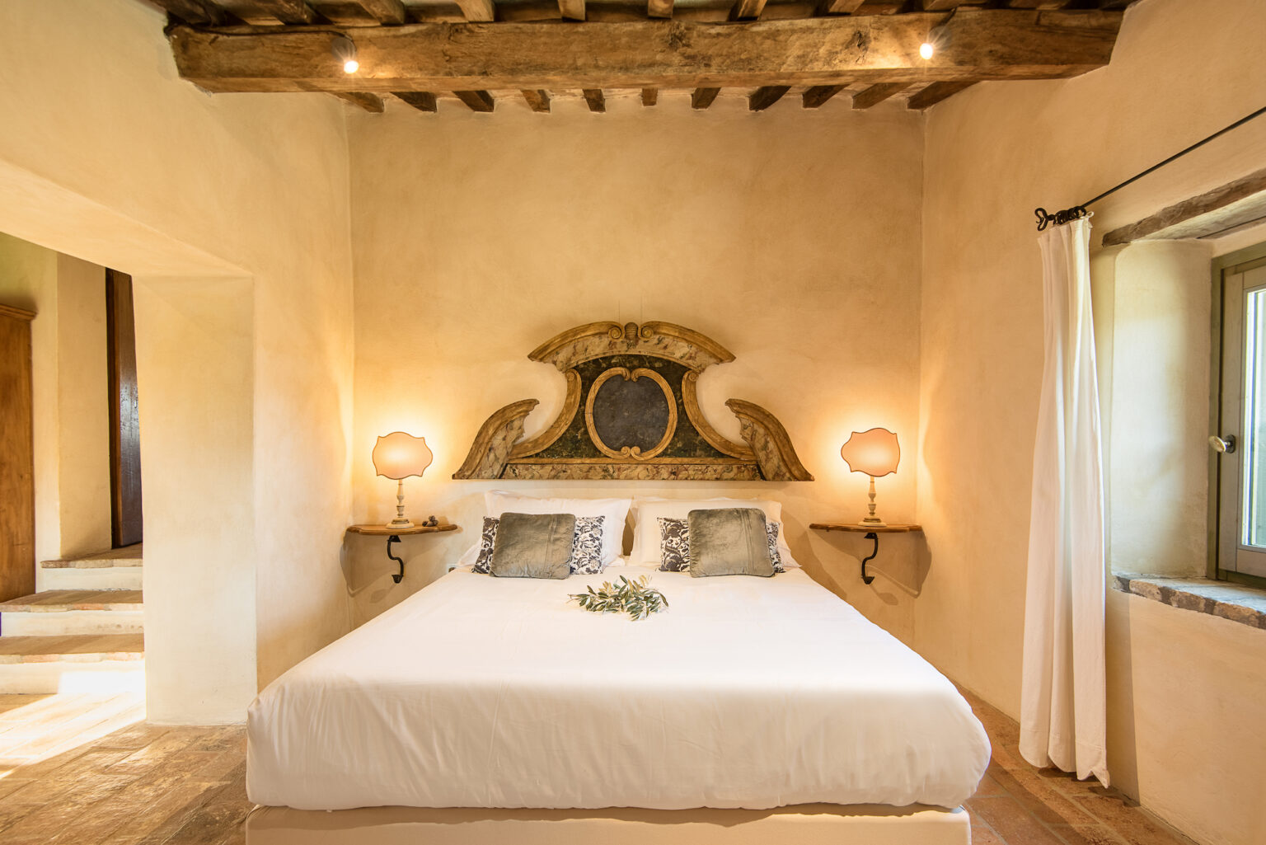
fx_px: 563
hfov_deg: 96.7
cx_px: 633
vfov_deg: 73.8
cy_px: 422
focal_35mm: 16
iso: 200
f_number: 8
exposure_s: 1/15
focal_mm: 16
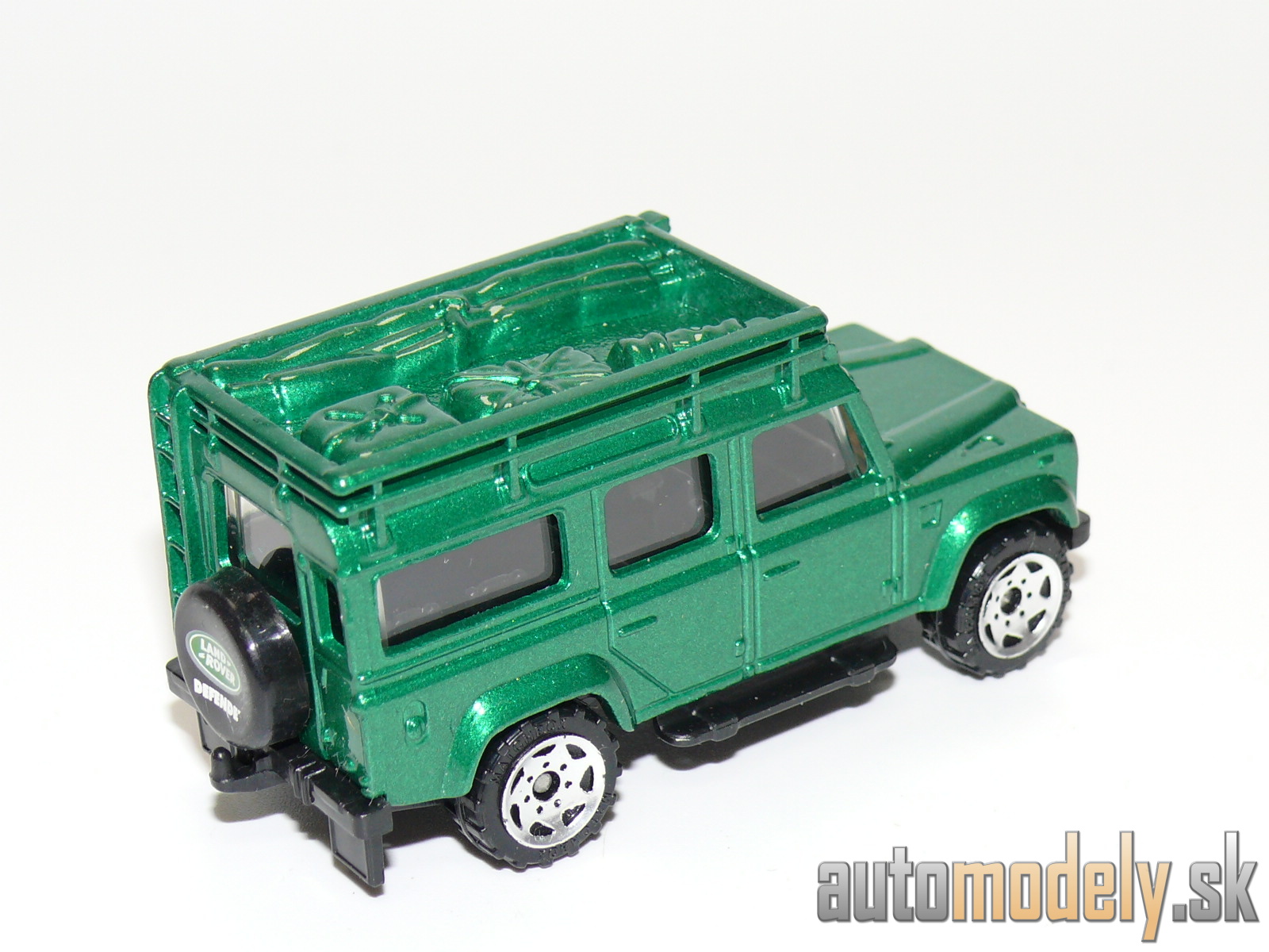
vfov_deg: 15.2
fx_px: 3556
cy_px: 476
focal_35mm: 97
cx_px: 634
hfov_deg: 20.2
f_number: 4
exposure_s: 1/30
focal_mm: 13.2
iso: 100
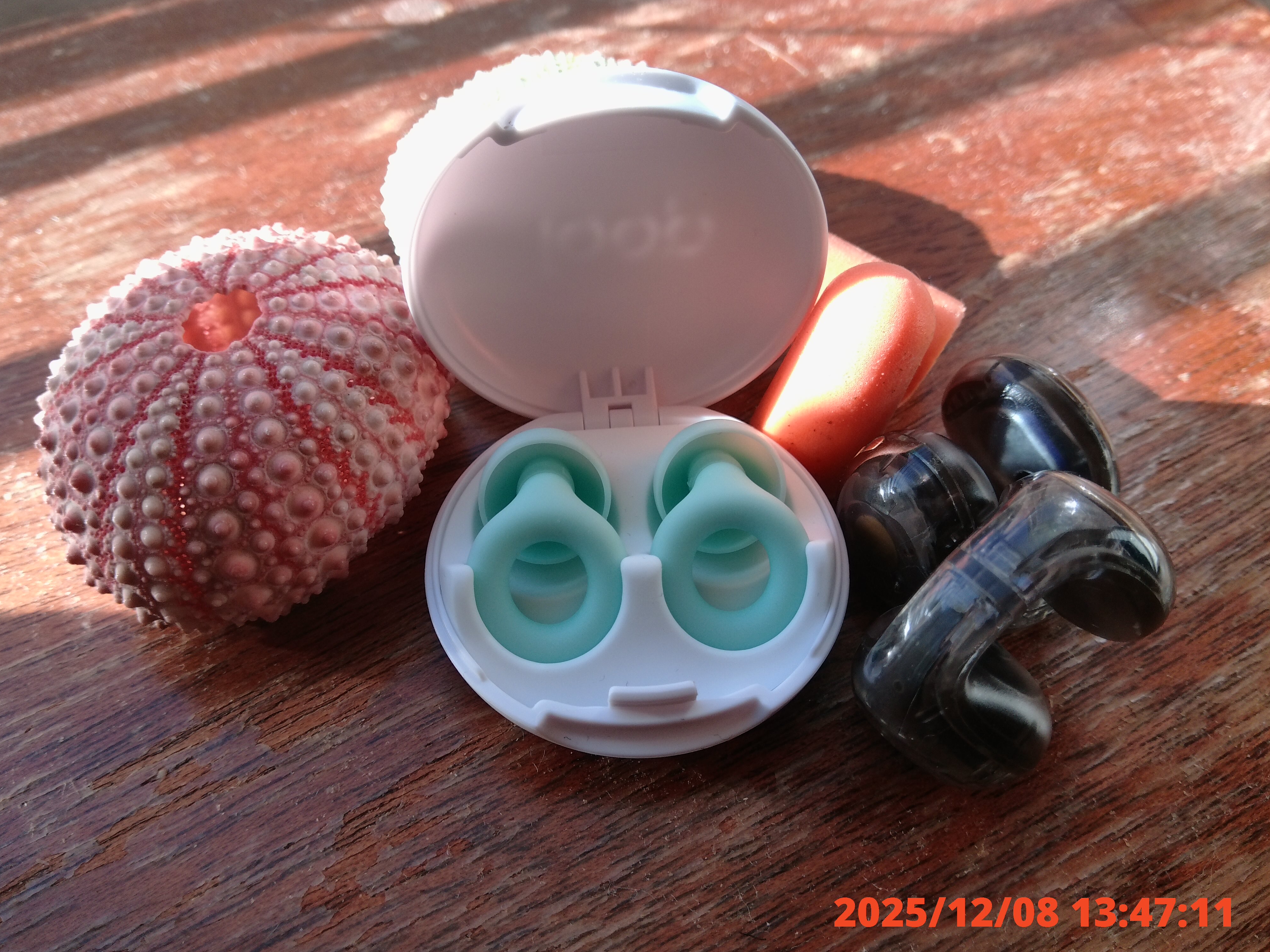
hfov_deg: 65.3
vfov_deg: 51.3
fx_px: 991
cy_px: 488
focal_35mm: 27
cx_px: 617
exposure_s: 1/157
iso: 100
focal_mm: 3
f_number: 2
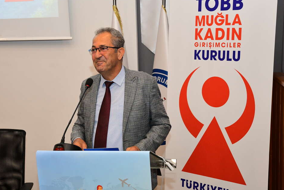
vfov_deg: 23.8
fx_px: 450
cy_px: 93
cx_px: 133
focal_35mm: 57
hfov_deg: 35.0
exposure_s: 1/125
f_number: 3.5
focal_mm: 28
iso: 900
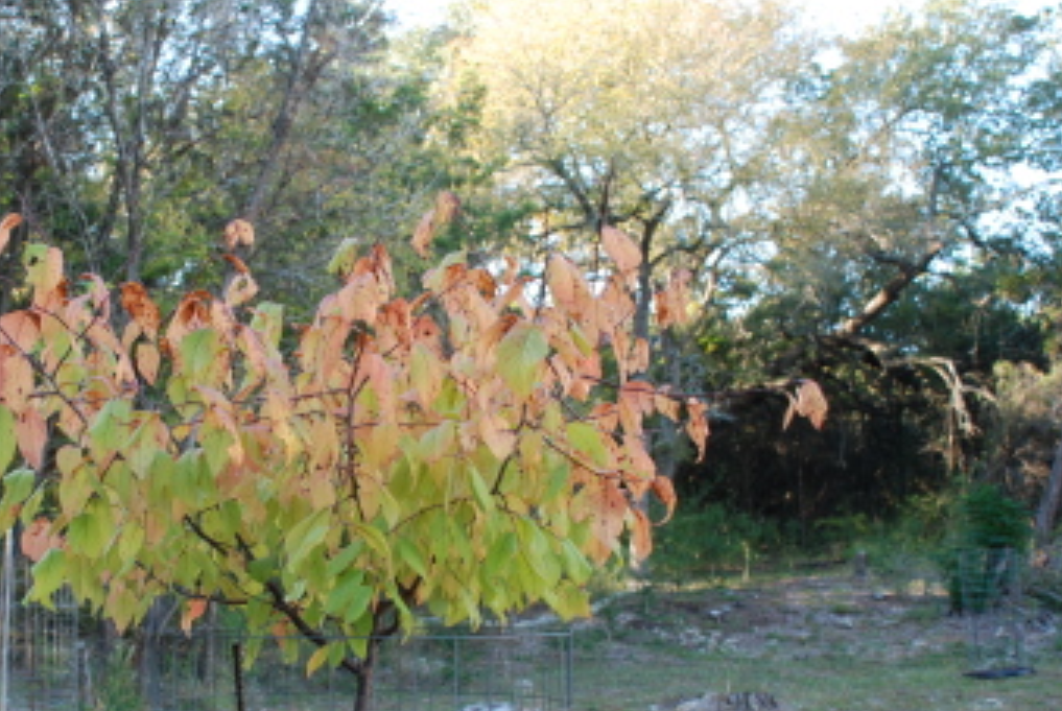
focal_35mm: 60
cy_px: 464
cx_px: 329
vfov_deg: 22.6
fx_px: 1772
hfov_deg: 33.0
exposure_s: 1/80
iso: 200
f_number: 4.5
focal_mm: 28
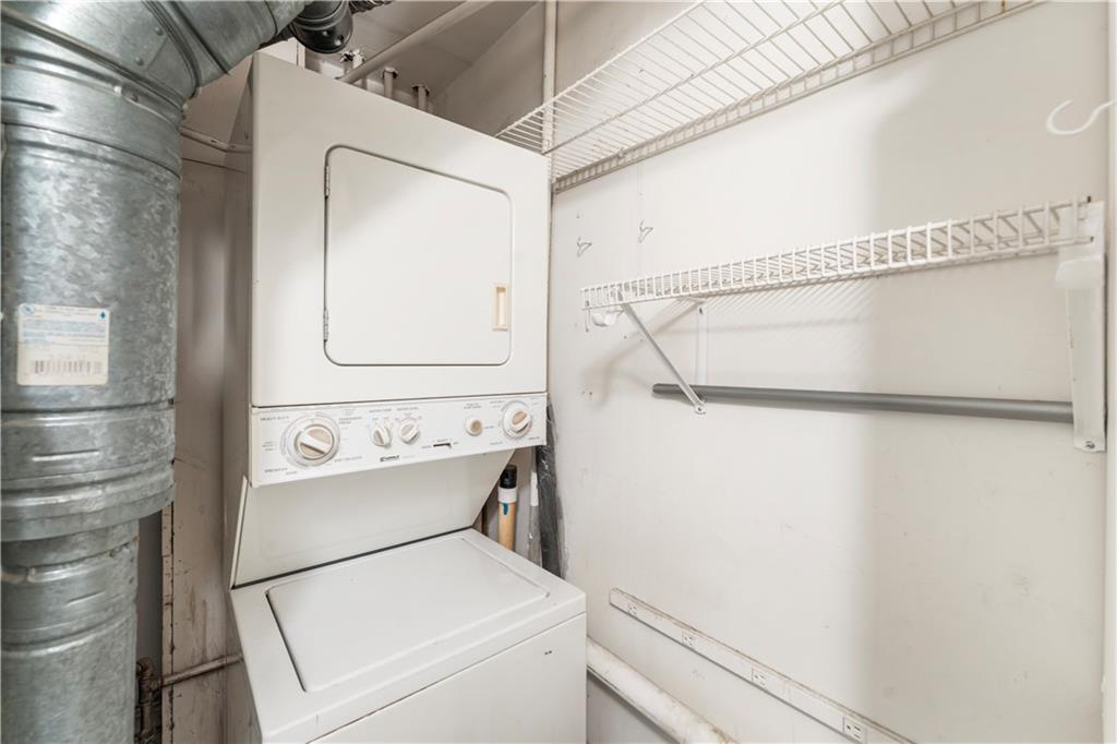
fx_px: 434
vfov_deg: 81.2
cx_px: 558
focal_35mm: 14
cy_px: 372
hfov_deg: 104.3
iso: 320
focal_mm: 14
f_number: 8
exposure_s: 1.6
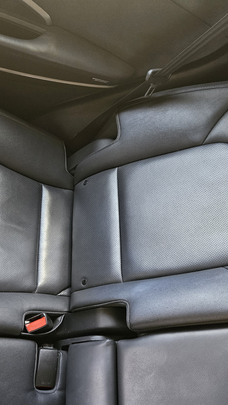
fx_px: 365
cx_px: 109
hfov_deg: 34.6
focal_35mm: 34
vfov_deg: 58.0
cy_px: 206
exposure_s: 1/40
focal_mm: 5.4
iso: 500
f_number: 1.8
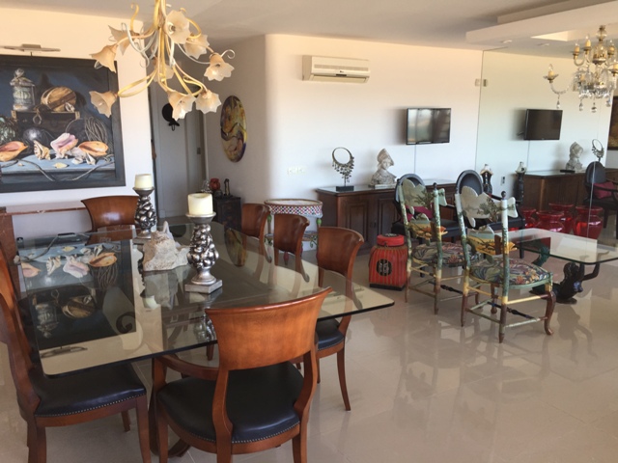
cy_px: 232
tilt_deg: -11.9
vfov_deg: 48.2
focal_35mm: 29
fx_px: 518
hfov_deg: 61.7
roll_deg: -0.2
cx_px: 309
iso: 32
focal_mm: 4.15
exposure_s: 1/60
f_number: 2.2
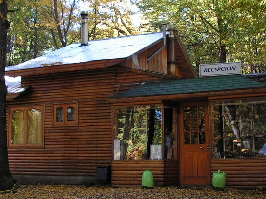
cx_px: 131
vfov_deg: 26.1
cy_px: 83
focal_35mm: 56
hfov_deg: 34.3
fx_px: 430
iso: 64
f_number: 3.2
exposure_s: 1/50
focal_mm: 6
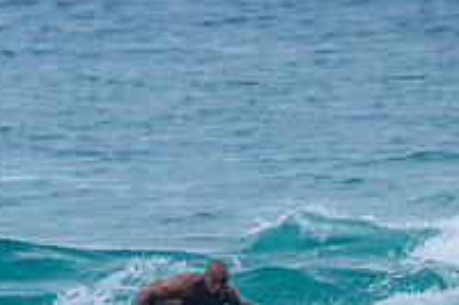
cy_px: 348
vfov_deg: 0.9
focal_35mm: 1597
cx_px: 162
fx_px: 20345
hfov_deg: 1.3
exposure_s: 1/2000
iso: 500
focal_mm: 400
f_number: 7.1
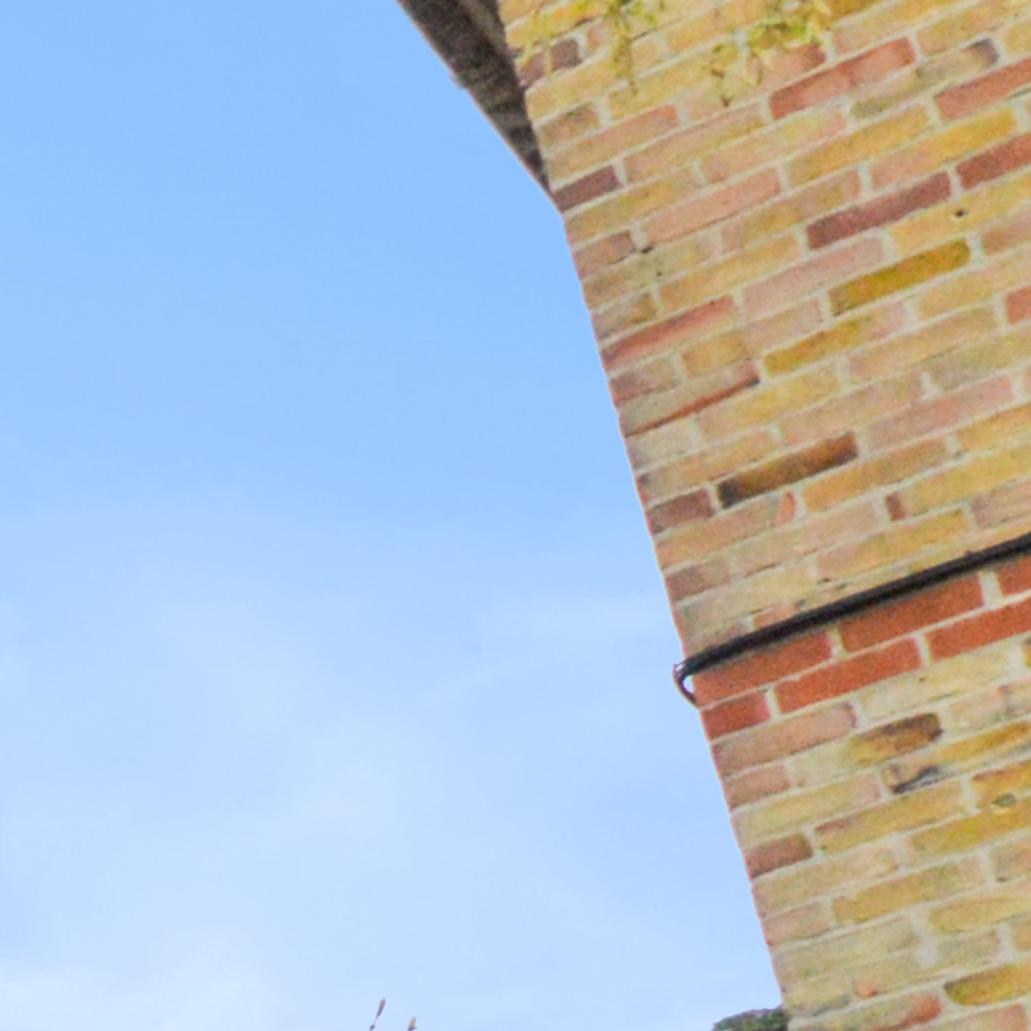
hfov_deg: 9.4
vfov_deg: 14.6
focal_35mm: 105
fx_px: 3522
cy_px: 1847
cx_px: -2621
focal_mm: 11.5
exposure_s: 1/1600
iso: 1600
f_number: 9
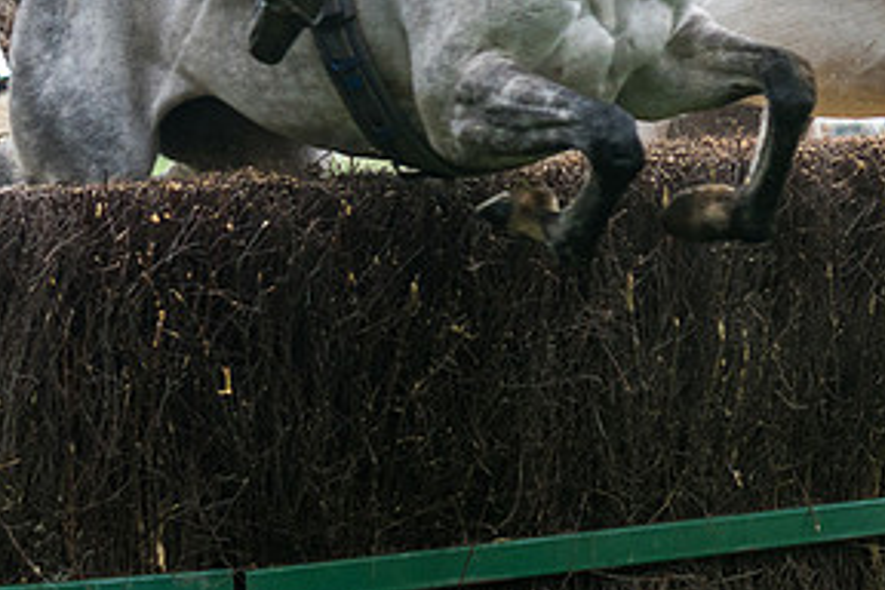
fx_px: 7915
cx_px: 1271
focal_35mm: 322
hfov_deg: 6.3
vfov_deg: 4.3
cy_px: 35
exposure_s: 1/1000
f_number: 2.8
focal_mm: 70
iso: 500
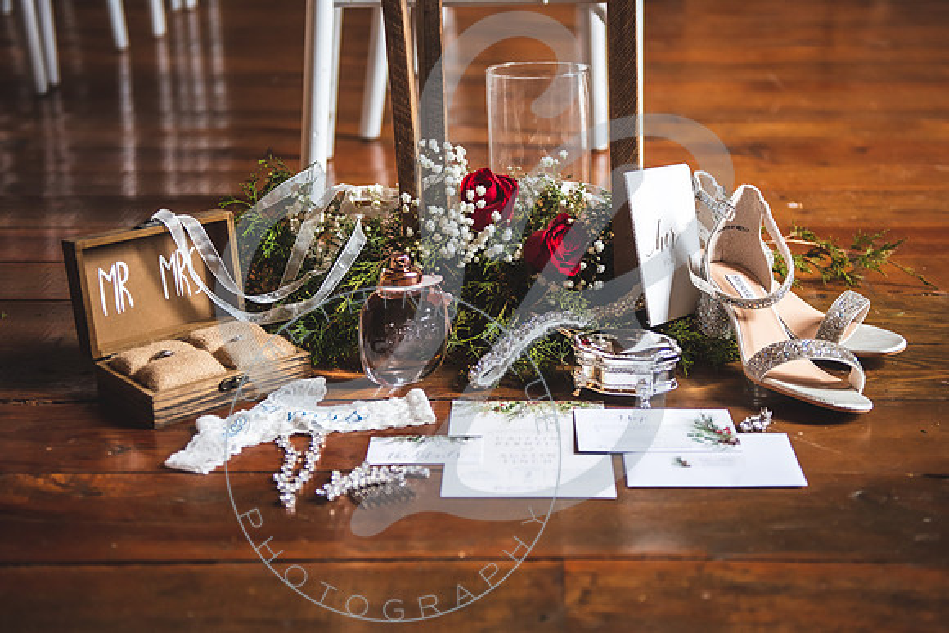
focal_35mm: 57
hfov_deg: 34.9
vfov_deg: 23.7
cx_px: 499
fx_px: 1511
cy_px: 287
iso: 500
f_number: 2.8
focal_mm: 48
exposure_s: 1/125
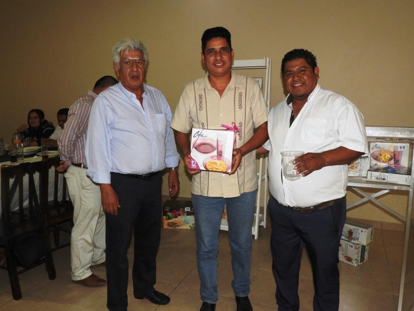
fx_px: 359
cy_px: 156
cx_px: 207
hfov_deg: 60.0
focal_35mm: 30
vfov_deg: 46.8
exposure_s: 1/30
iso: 200
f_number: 3.5
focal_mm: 5.4
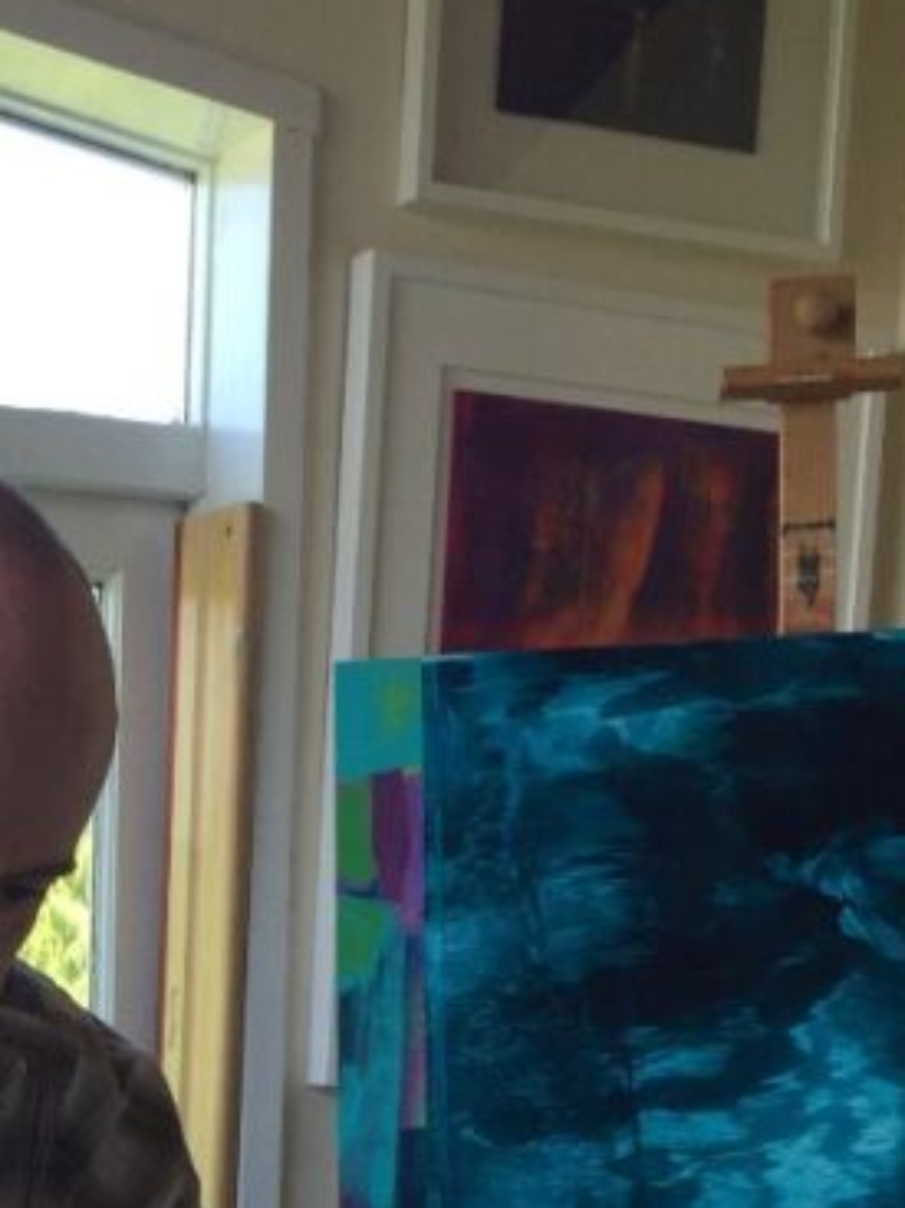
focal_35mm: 81
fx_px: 2825
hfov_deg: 17.5
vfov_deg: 22.1
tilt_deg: -6.4
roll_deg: -0.1
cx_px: -105
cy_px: 1501
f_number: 2.2
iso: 32
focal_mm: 4.15
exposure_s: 1/100
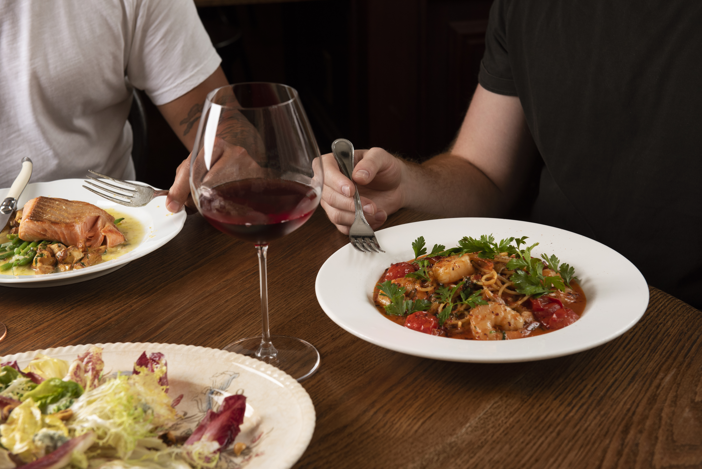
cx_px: 351
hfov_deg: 32.4
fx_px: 1209
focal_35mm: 62
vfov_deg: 21.9
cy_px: 234
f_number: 8
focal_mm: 62
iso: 400
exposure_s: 1/200
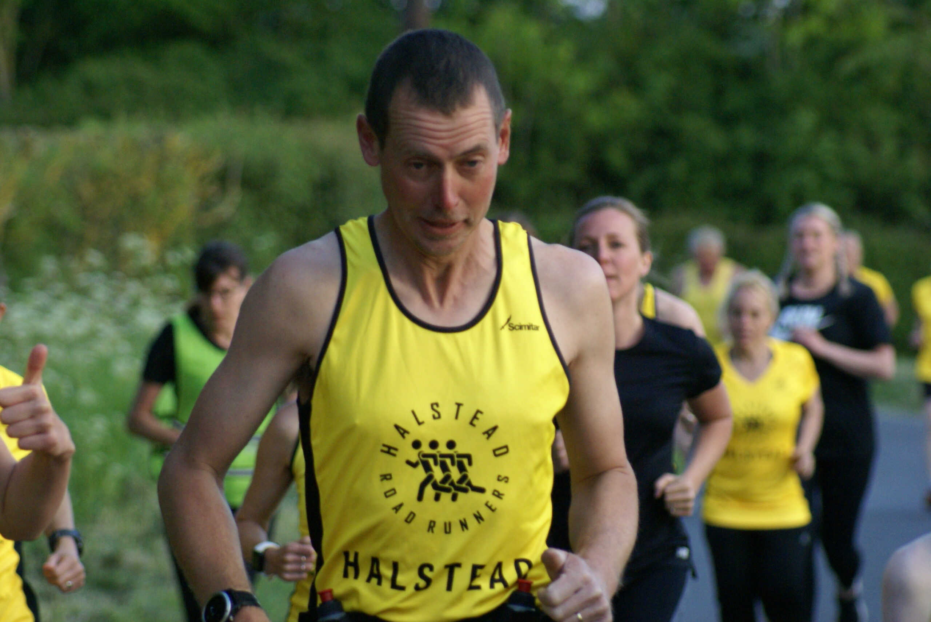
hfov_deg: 7.6
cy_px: 311
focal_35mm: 270
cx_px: 466
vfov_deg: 5.1
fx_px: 6987
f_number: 5.6
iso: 800
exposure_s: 1/500
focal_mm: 180
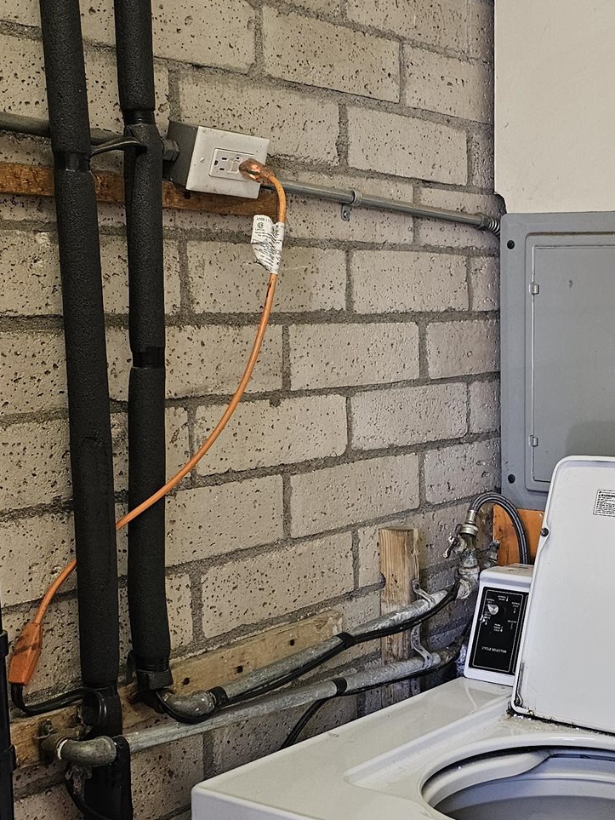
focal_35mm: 55
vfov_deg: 34.9
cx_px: 529
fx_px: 1302
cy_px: 454
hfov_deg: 25.9
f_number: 1.7
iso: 320
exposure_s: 1/120
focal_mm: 6.3
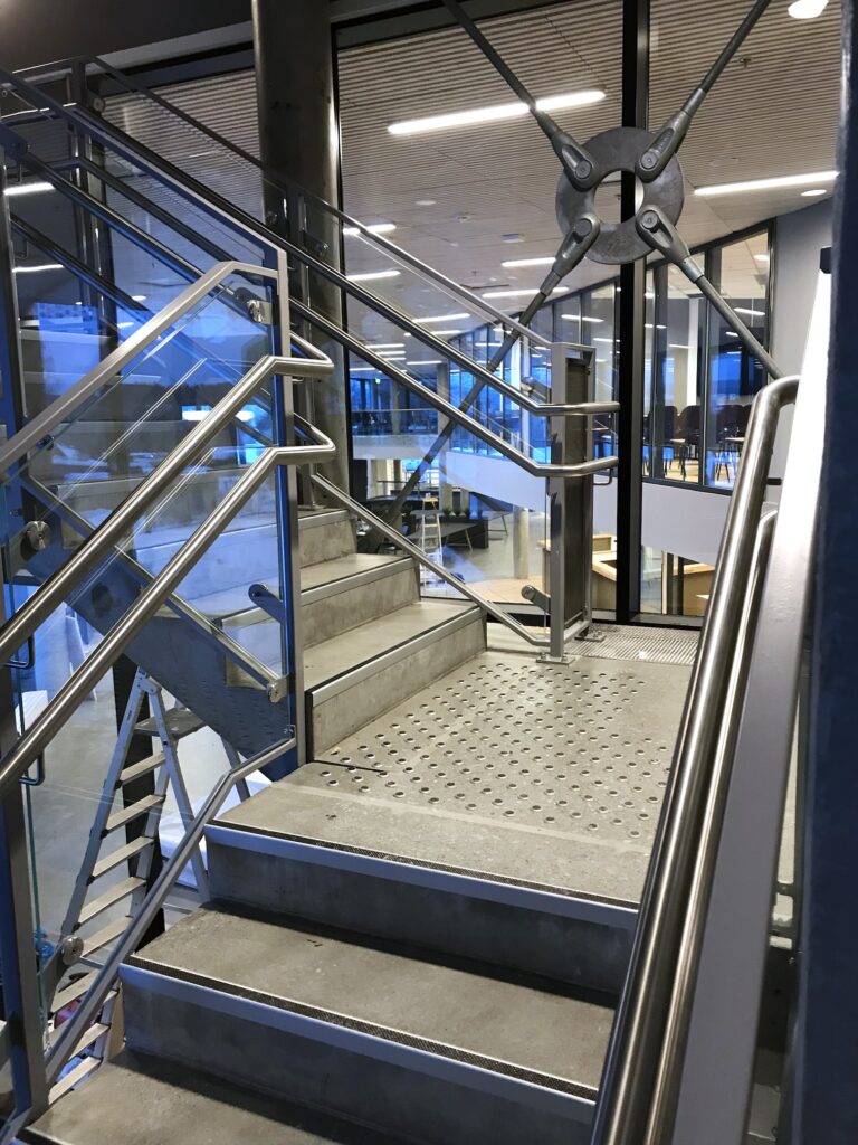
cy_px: 572
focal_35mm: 28
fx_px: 925
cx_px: 429
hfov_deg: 49.7
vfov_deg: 63.4
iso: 64
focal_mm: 3.99
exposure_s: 1/17
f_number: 1.8
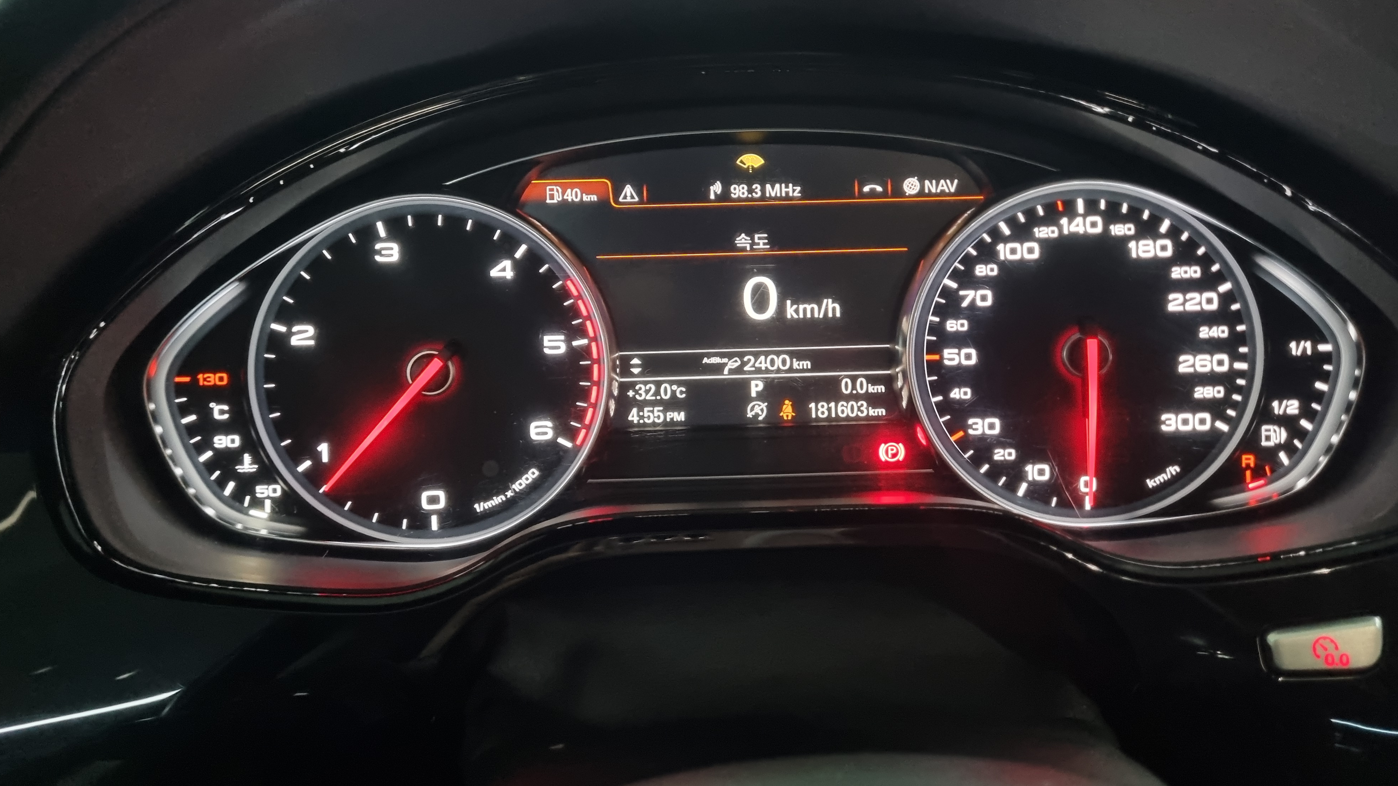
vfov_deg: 40.1
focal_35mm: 29
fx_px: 1075
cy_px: 340
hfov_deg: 66.1
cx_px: 694
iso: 1000
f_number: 1.8
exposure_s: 1/24
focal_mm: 5.4
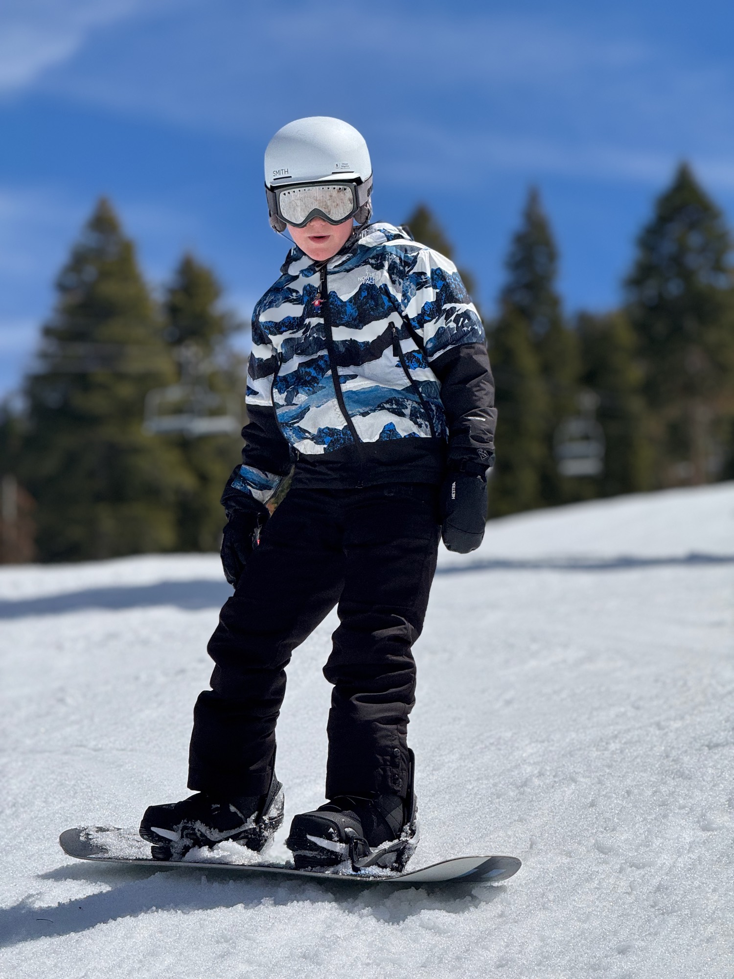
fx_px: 3393
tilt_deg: +14.6
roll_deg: -1.1
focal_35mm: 120
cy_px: 490
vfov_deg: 16.4
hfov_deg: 12.3
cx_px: 367
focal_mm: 15.66
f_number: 2.8
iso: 40
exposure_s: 1/4651
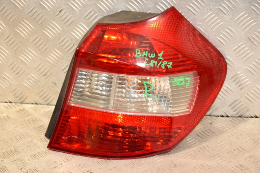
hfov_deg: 26.0
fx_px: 563
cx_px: 130
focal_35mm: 78
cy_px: 86
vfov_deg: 17.5
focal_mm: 52
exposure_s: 1/160
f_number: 5
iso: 800
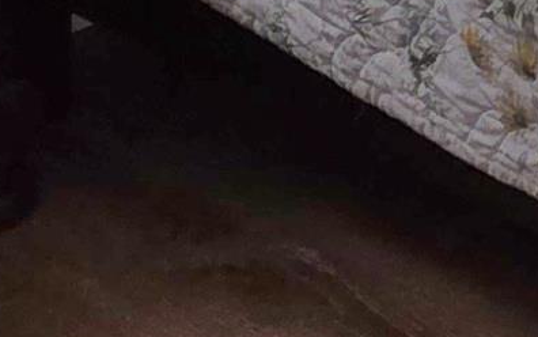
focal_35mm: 189
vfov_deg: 5.8
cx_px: 1371
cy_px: -1087
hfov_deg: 9.6
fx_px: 2773
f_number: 1.8
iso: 80
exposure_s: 1/60.2
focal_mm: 5.4
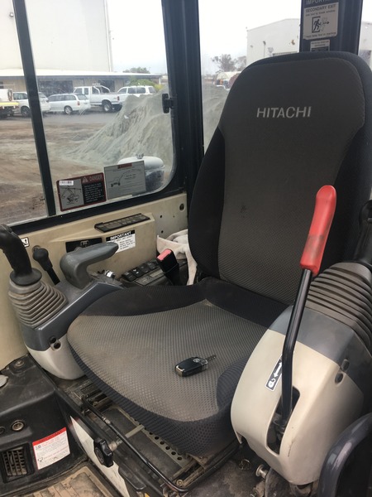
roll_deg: +1.1
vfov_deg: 61.7
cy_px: 248
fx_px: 416
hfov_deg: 48.2
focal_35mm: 29
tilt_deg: -21.2
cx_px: 186
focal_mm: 4.15
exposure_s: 1/100
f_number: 2.2
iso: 32
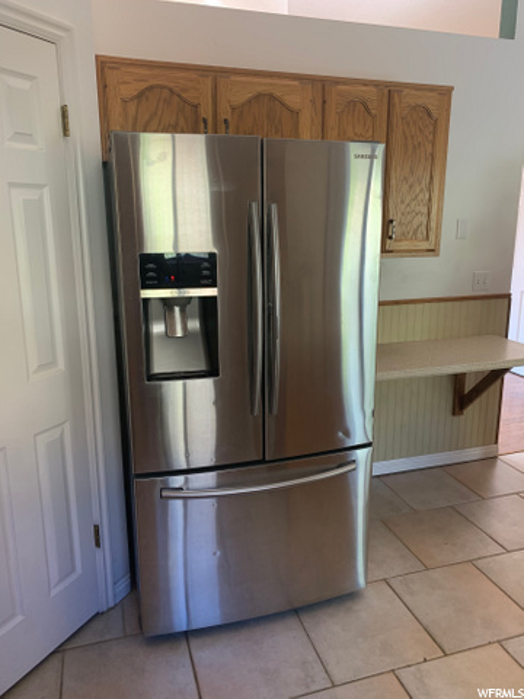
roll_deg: +0.7
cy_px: 350
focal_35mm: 26
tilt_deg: -11.8
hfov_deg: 53.1
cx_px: 262
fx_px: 525
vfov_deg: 67.3
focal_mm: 4.25
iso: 100
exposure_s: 1/61
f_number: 1.8
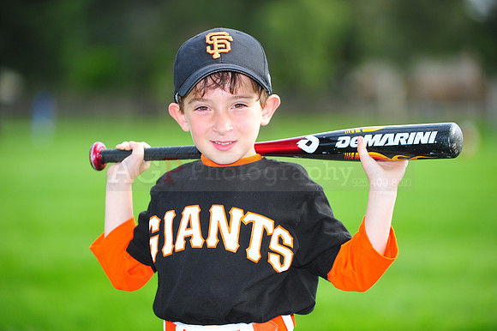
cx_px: 248
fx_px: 2277
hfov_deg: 12.5
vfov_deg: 8.3
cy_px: 166
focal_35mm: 165
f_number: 4
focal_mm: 165
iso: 400
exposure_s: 1/1250
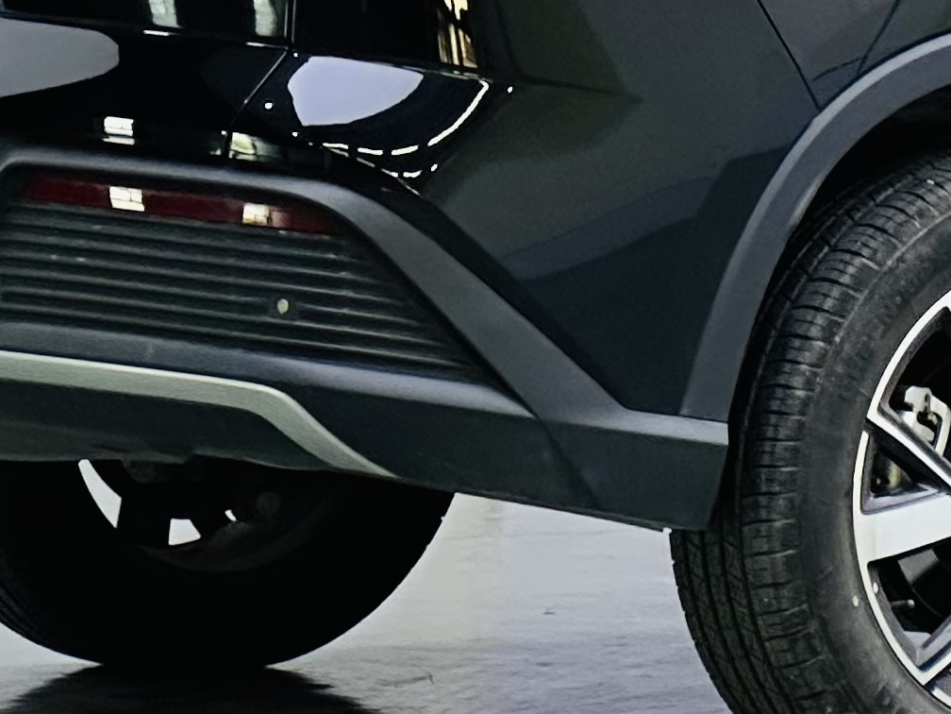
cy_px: -508
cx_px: 1326
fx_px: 8462
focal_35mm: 308
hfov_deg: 6.4
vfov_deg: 4.8
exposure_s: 1/50
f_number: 2.8
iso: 125
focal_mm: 9
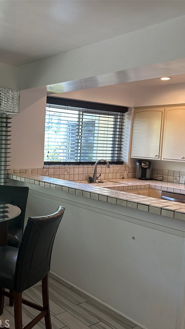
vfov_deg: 56.6
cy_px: 165
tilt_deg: -4.2
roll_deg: -2.1
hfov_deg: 32.5
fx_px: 305
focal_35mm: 35
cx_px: 30
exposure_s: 1/120
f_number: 1.78
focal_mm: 6.86
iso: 200
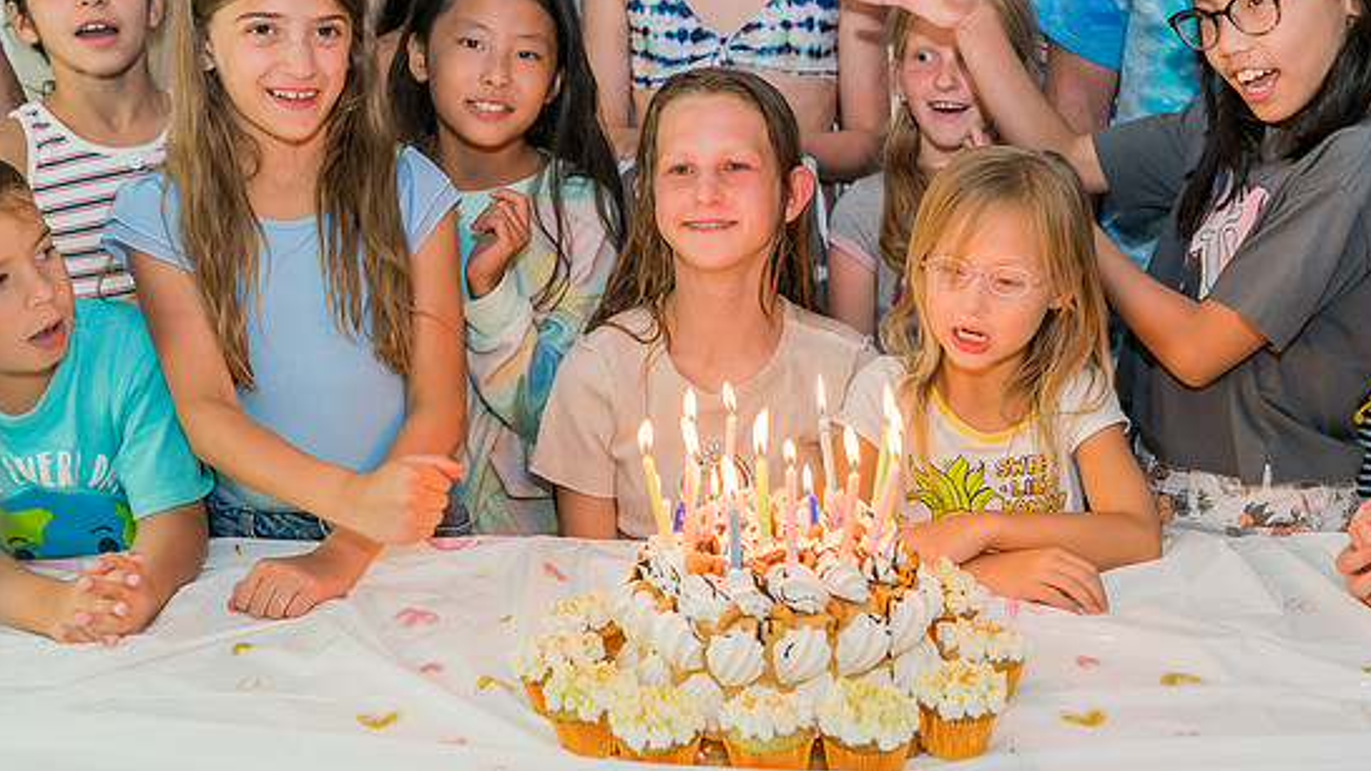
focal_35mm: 49
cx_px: 723
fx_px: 1781
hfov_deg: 42.1
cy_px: 338
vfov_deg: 24.4
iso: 4000
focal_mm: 44
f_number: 4.5
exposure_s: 1/250
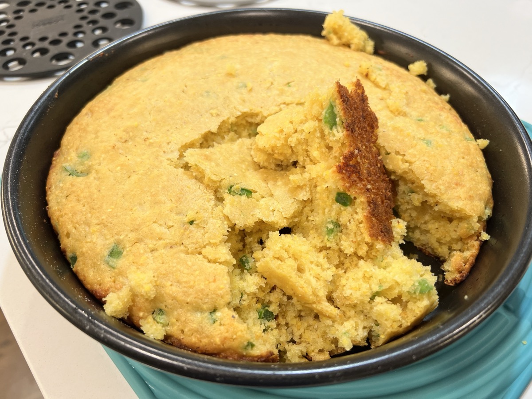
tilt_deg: -48.9
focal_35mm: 26
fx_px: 400
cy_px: 200
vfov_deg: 53.1
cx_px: 266
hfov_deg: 67.3
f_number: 1.5
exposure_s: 1/60
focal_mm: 5.7
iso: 80
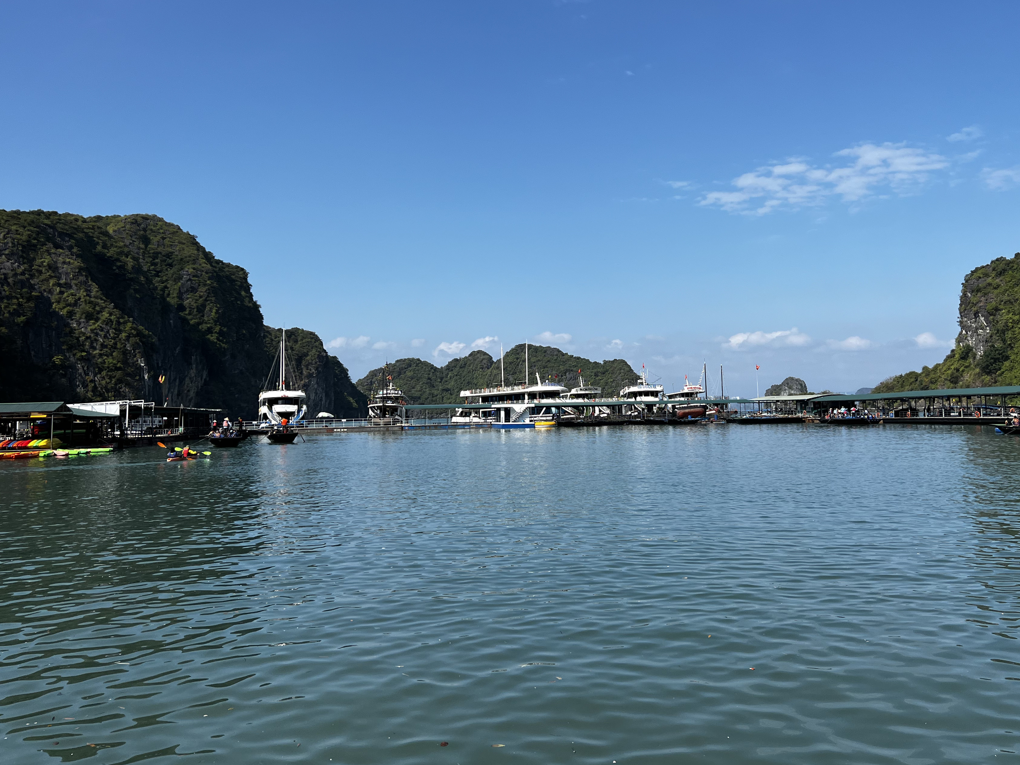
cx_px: 580
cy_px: 330
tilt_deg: +4.8
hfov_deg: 58.1
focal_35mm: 31
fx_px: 913
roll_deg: +1.2
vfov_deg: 45.3
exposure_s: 1/5587
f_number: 1.5
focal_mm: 5.7
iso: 50
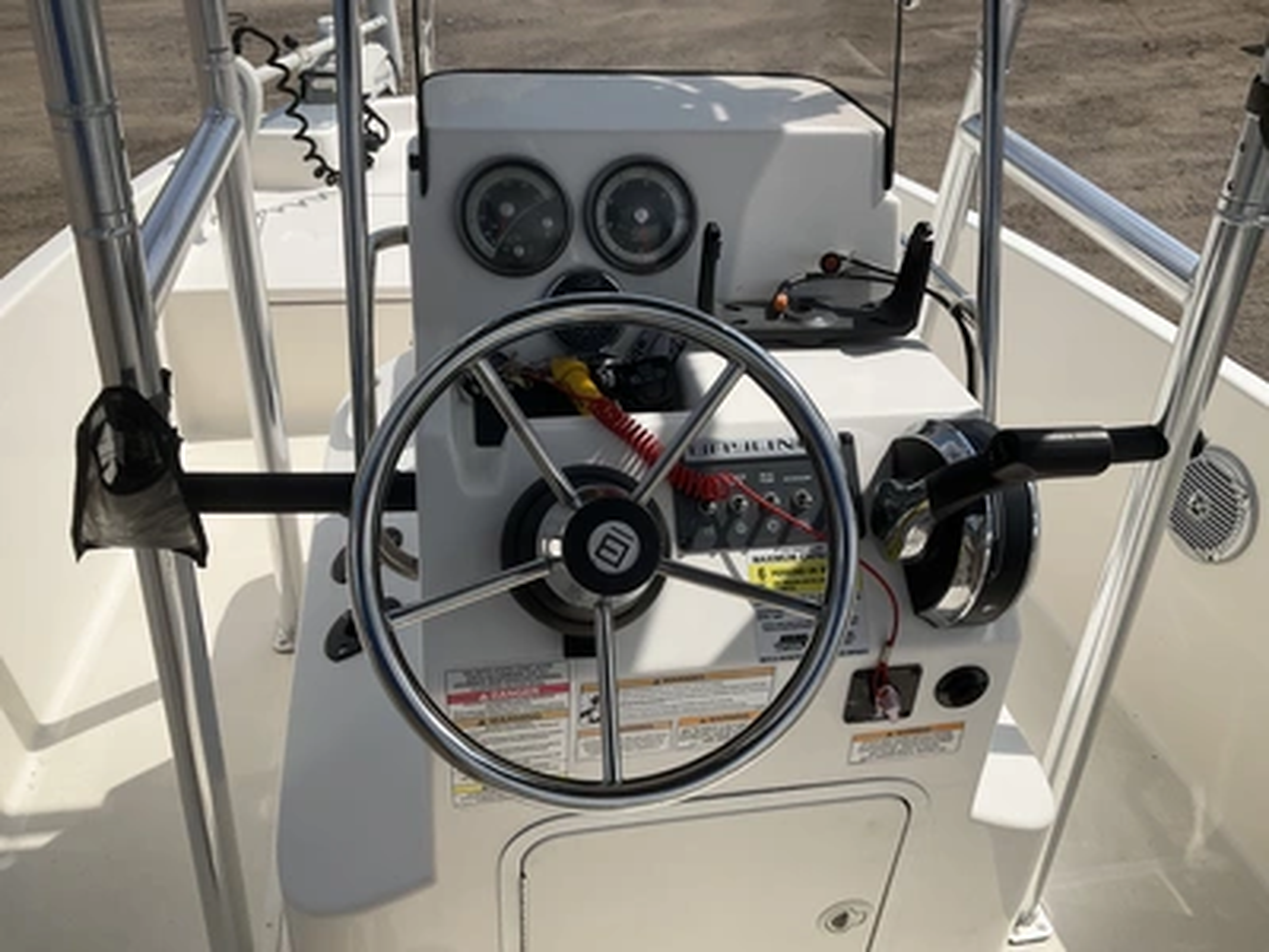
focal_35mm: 29
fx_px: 1063
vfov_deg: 48.2
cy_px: 476
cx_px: 634
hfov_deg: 61.7
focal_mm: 3
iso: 25
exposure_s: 1/4405
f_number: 1.8
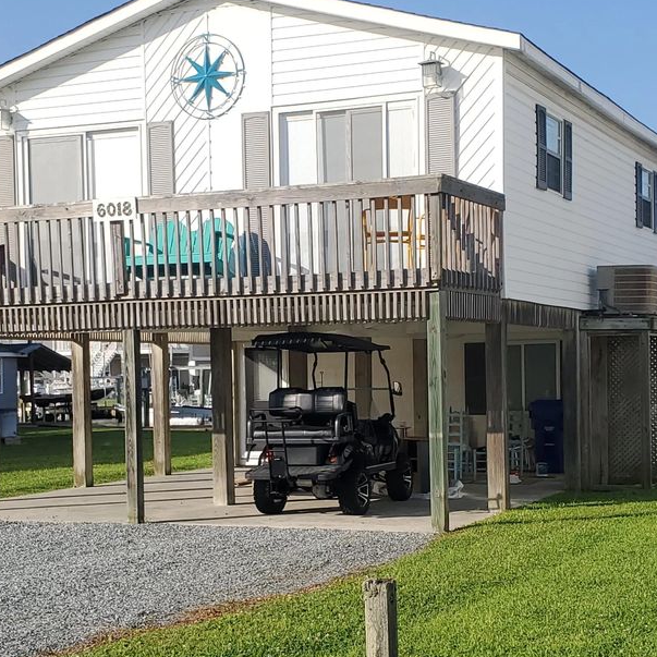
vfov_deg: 42.8
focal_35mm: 39
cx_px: 372
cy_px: 367
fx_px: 837
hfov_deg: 42.7
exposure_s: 1/1314
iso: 50
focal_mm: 4.3
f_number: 2.4
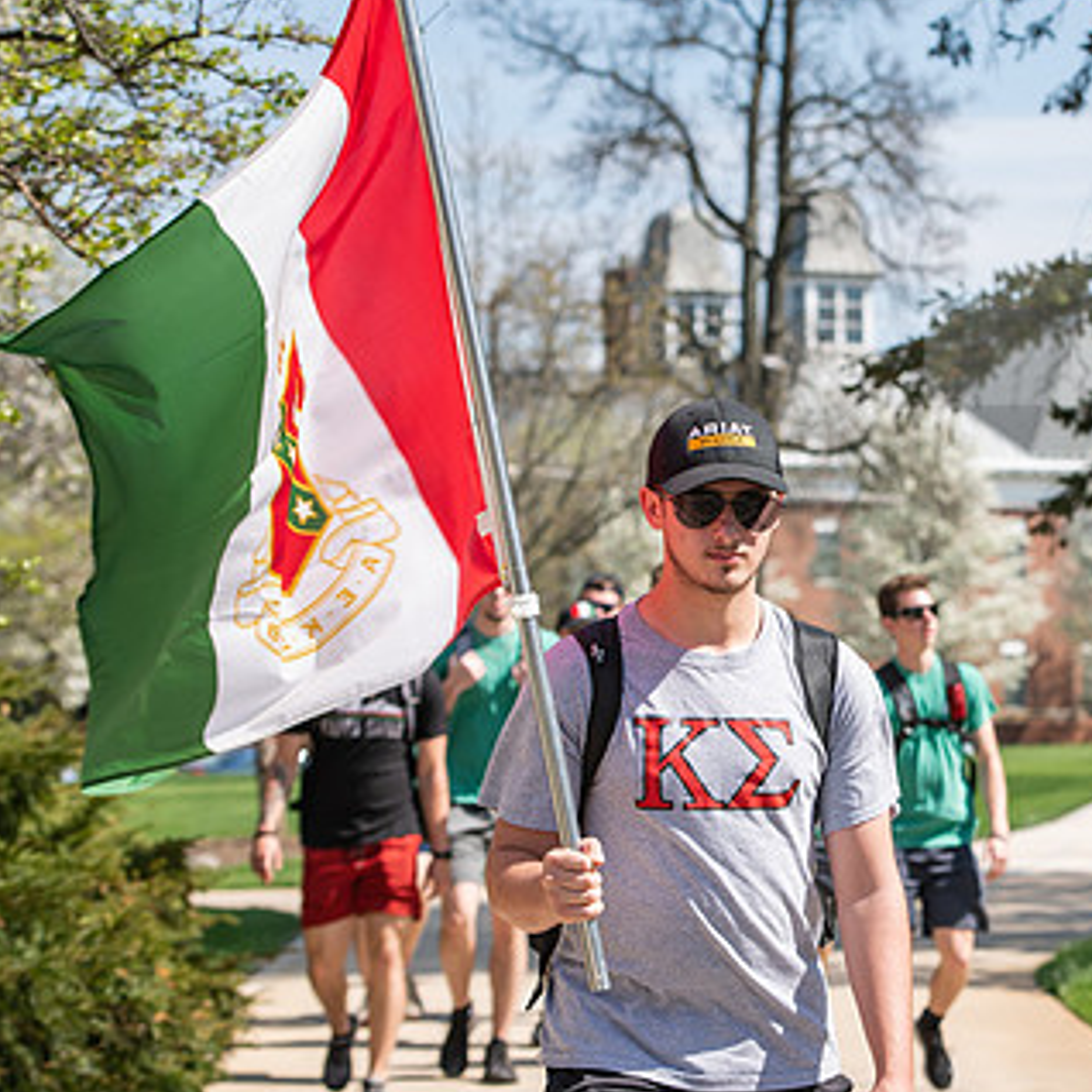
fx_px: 4319
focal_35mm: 121
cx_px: 821
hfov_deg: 14.4
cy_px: 534
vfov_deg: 14.4
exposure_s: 1/320
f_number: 5
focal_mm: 78
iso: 80
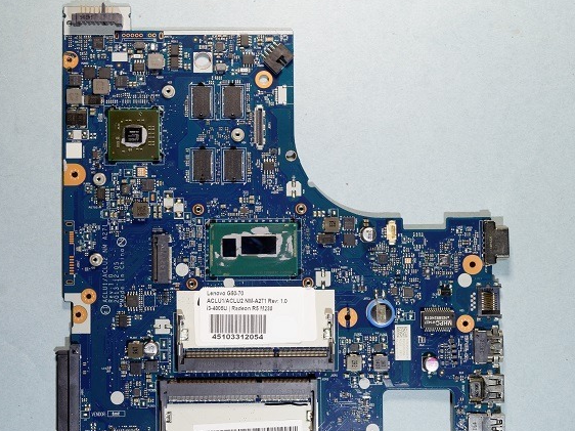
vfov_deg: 29.1
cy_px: 241
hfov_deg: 38.2
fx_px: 830
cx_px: 255
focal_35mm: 50
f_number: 8
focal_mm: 26
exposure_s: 1/5
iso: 100
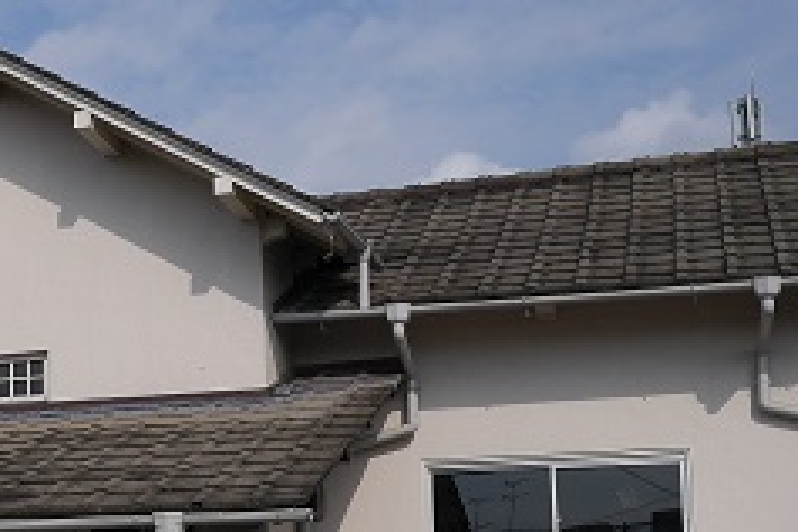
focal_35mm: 84
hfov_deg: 22.9
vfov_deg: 16.1
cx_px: -66
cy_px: 431
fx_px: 1862
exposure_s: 1/1600
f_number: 6.3
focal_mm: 15
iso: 200
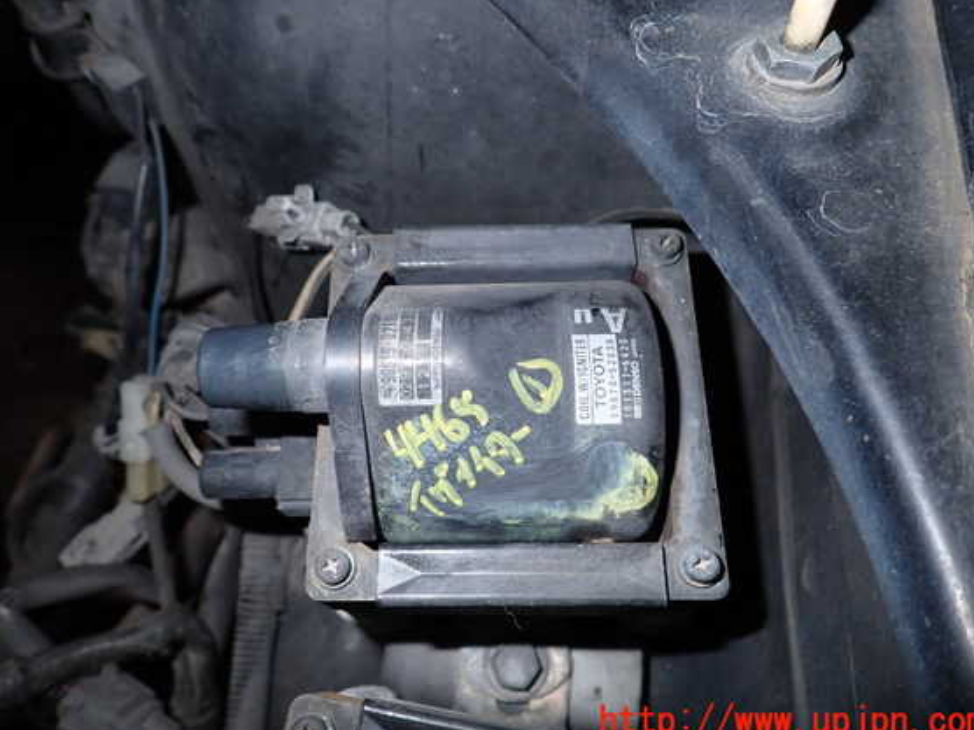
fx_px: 760
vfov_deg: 51.3
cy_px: 350
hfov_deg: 65.3
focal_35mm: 27
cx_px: 469
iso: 200
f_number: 5.6
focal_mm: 4.5
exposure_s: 1/30
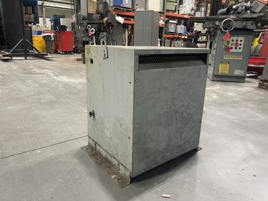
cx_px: 134
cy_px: 100
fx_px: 194
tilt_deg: -15.8
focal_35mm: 25
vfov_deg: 54.9
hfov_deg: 69.4
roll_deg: -2.2
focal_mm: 5.1
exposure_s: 1/60
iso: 500
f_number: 1.6
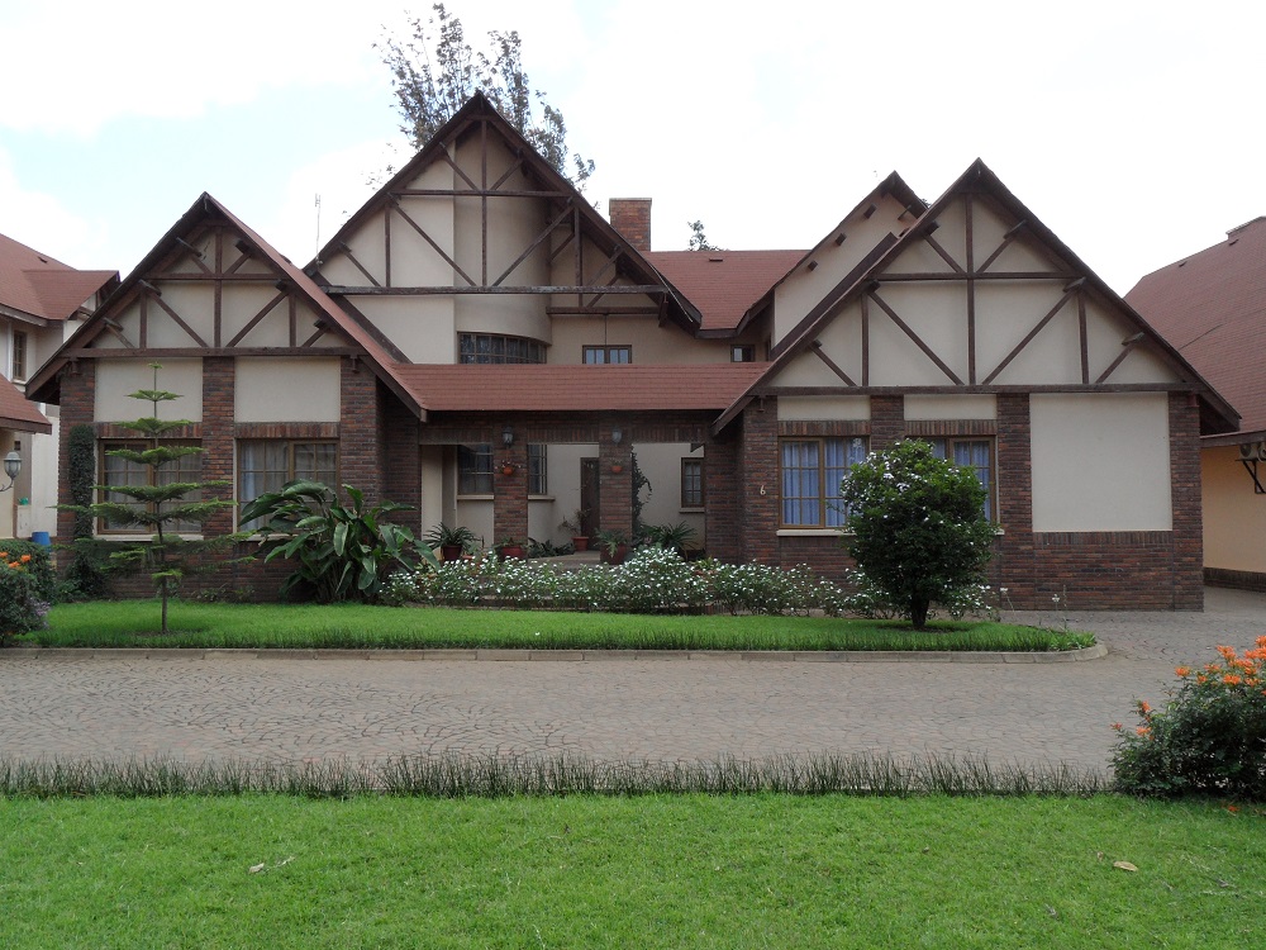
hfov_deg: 63.4
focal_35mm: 28
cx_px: 633
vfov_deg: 49.7
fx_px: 1024
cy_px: 475
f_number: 4.8
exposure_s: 1/250
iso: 80
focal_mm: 4.6
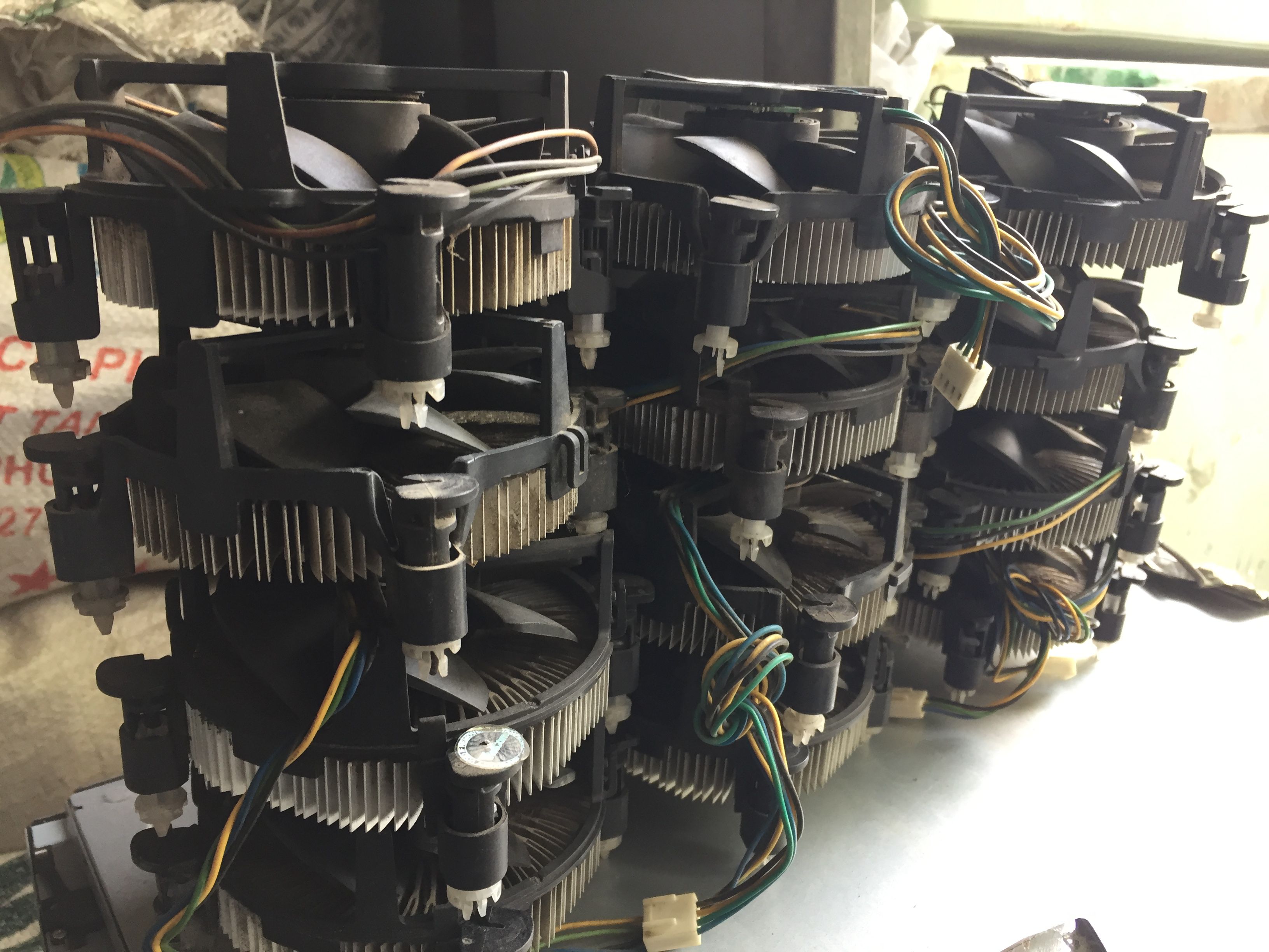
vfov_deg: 48.2
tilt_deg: -15.2
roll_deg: -0.7
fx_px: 1063
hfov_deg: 61.7
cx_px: 634
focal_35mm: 29
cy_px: 476
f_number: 2.2
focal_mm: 4.15
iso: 80
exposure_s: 1/33
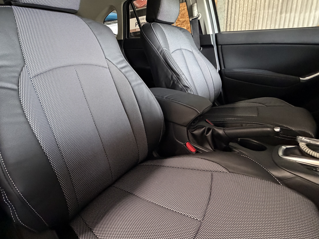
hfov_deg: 87.1
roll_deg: +5.8
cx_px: 134
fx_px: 166
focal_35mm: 18
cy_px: 106
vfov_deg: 71.4
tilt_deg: -17.0
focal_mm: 2.22
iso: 800
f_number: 2.2
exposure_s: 1/60
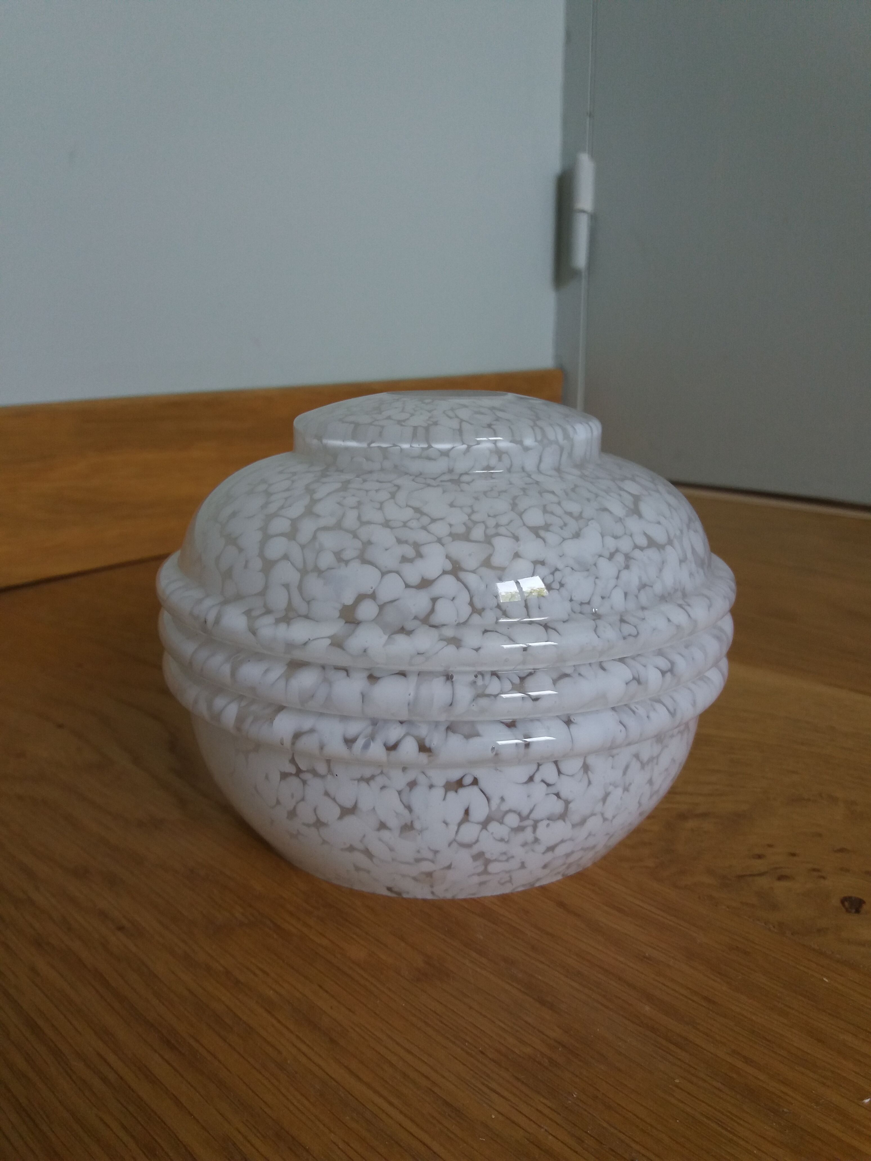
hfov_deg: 49.7
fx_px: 939
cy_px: 580
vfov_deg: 63.4
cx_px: 436
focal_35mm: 28
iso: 80
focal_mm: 3.7
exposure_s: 1/33
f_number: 1.9
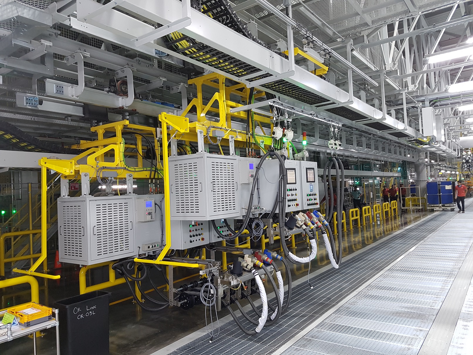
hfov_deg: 67.3
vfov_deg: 53.1
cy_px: 178
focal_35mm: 26
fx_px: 355
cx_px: 236
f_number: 1.7
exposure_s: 1/40
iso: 160
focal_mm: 4.2
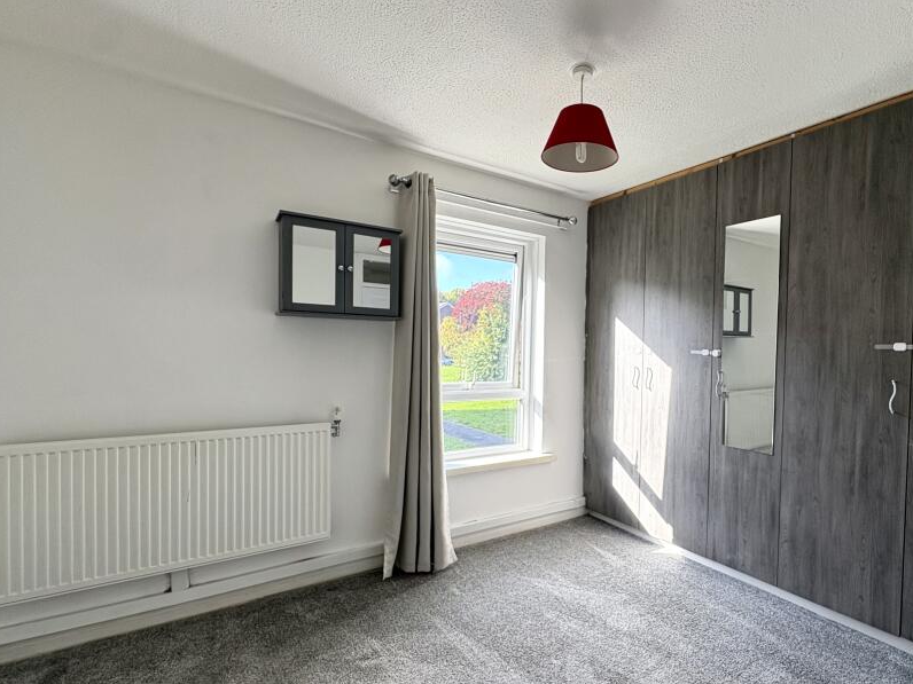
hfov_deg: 86.9
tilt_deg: -1.6
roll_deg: -0.8
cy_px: 364
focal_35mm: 18
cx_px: 539
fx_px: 475
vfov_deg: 71.5
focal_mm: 2.22
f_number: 2.2
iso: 80
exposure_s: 1/139
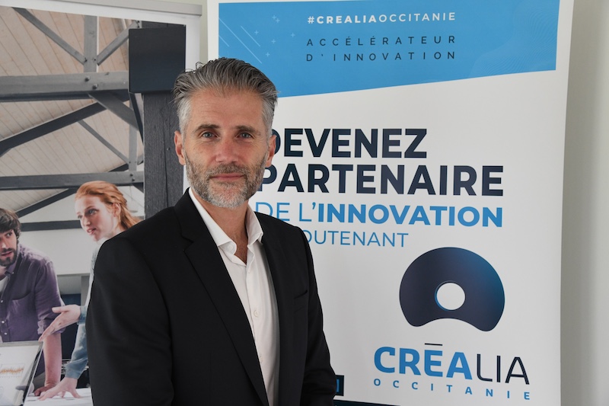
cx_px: 304
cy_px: 203
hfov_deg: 41.1
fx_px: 812
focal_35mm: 48
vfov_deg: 28.1
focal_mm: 48
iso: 2500
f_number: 6.3
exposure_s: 1/50
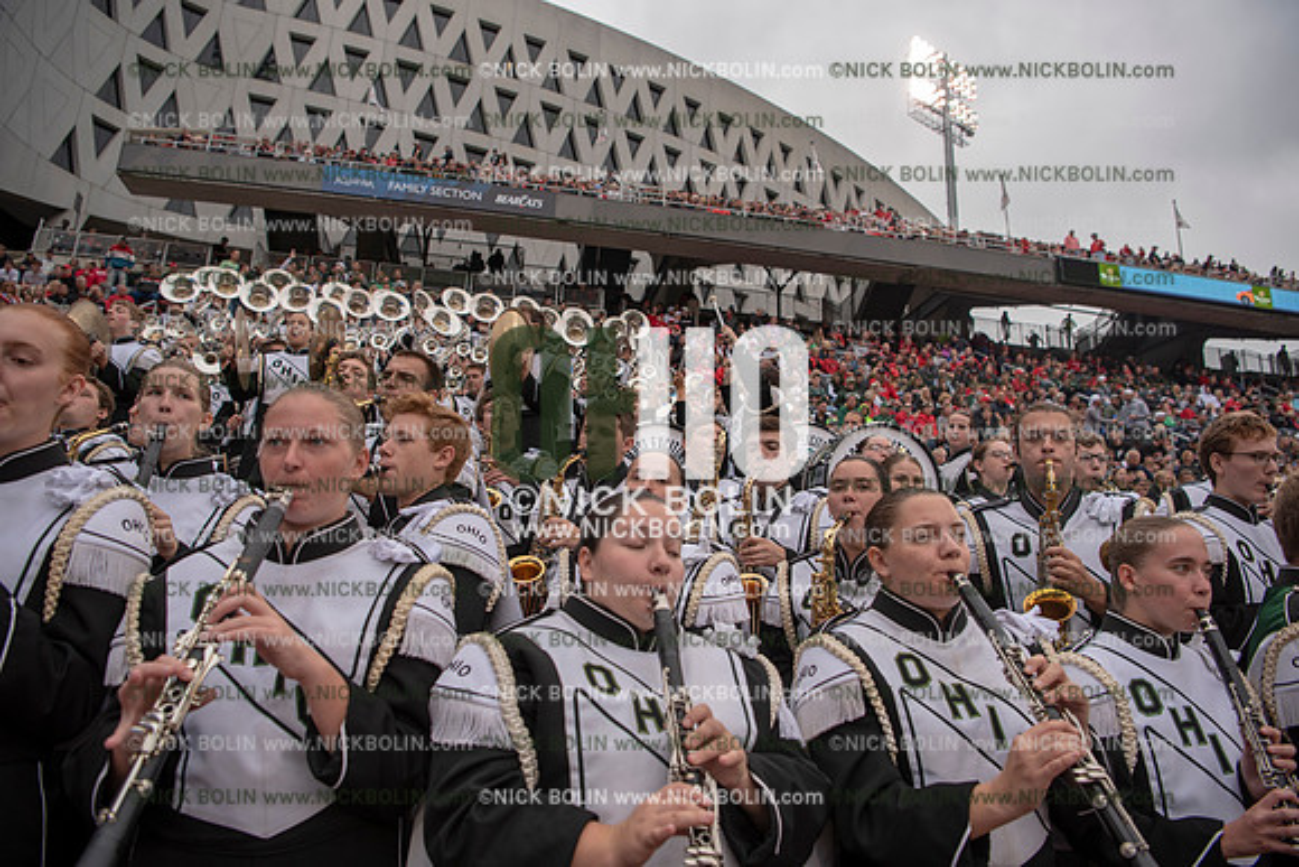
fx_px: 866
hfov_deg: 73.7
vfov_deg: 53.2
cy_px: 434
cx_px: 650
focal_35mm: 24
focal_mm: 24
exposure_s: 1/1000
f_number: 3.5
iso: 250
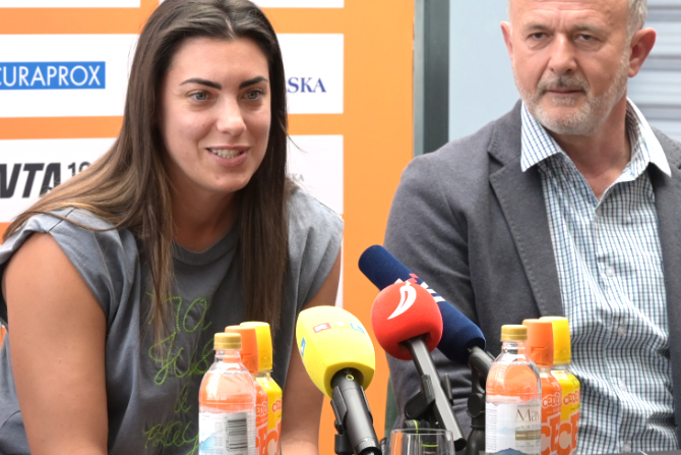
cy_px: 178
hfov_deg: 9.6
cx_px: 184
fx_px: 4068
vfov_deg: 6.4
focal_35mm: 215
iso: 1250
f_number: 7.1
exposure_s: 1/250
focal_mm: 120
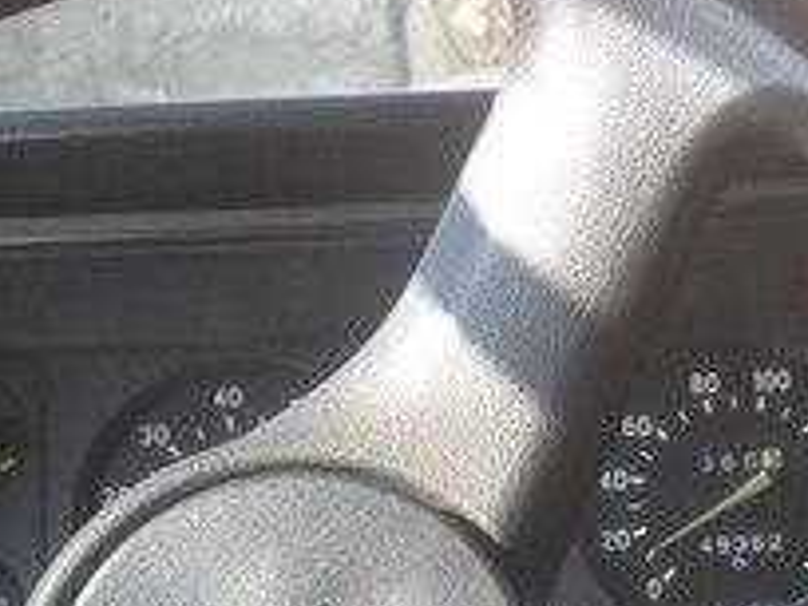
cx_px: 923
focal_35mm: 107
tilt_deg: -21.9
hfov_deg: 17.6
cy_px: 854
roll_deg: -1.3
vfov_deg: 13.2
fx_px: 2498
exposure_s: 1/159
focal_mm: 4.12
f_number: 2.4
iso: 50
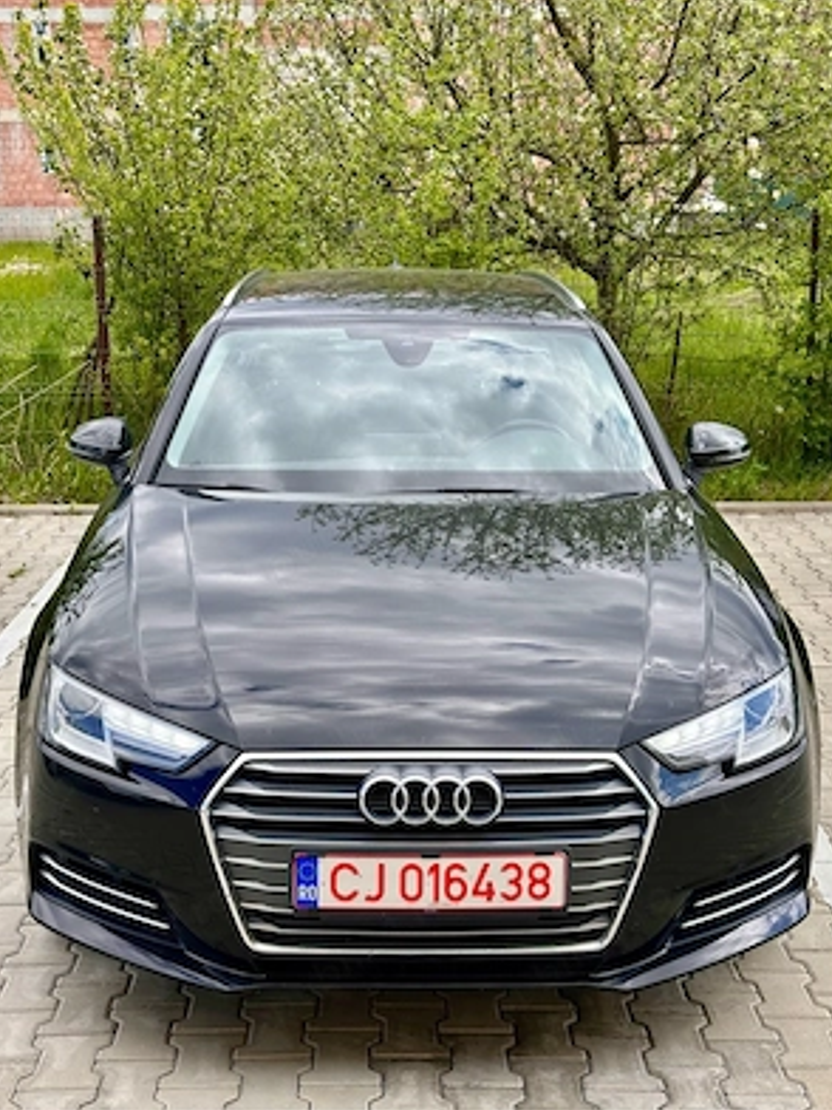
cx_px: 416
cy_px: 547
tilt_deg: -13.1
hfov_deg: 29.7
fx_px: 1570
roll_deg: -0.5
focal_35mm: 49
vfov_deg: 38.9
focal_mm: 6.86
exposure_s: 1/1242
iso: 64
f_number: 1.78
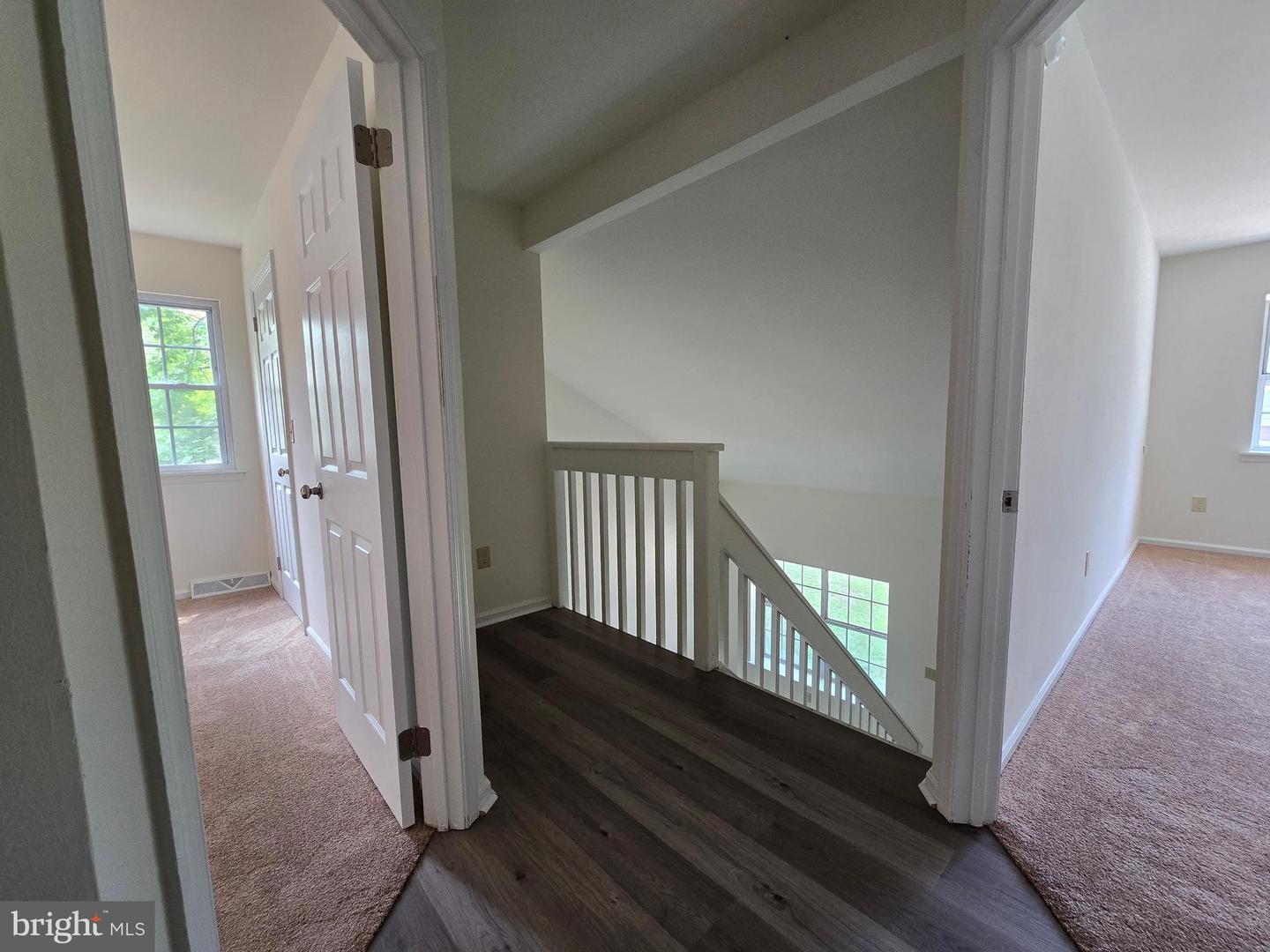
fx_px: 477
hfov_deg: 106.2
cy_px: 476
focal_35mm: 13
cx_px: 635
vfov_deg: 89.9
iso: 100
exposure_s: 1/60
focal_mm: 2.2
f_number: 2.2
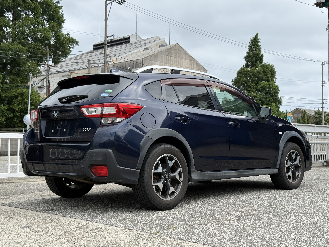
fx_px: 456
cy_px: 124
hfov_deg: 39.7
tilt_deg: +2.8
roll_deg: -0.3
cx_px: 164
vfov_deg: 30.3
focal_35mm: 48
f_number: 1.78
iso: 64
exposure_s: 1/2342
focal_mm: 6.76
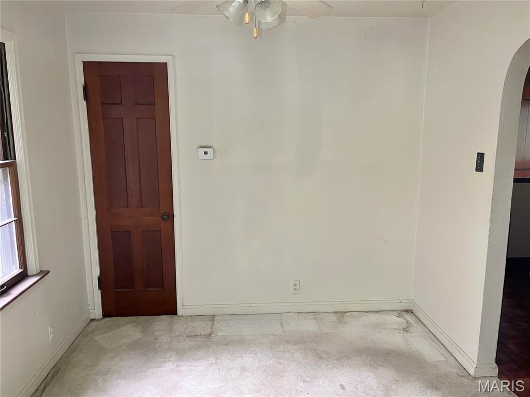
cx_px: 265
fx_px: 398
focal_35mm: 26
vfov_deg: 53.1
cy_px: 198
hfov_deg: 67.3
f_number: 1.6
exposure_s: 1/60
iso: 400
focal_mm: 5.1
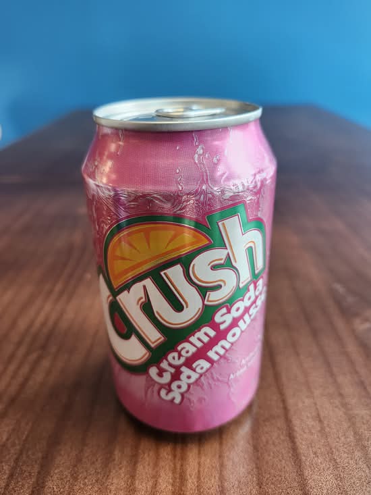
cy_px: 248
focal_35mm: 23
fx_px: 329
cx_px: 186
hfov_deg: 58.9
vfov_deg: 73.9
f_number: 1.8
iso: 160
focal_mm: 5.54
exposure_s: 1/120
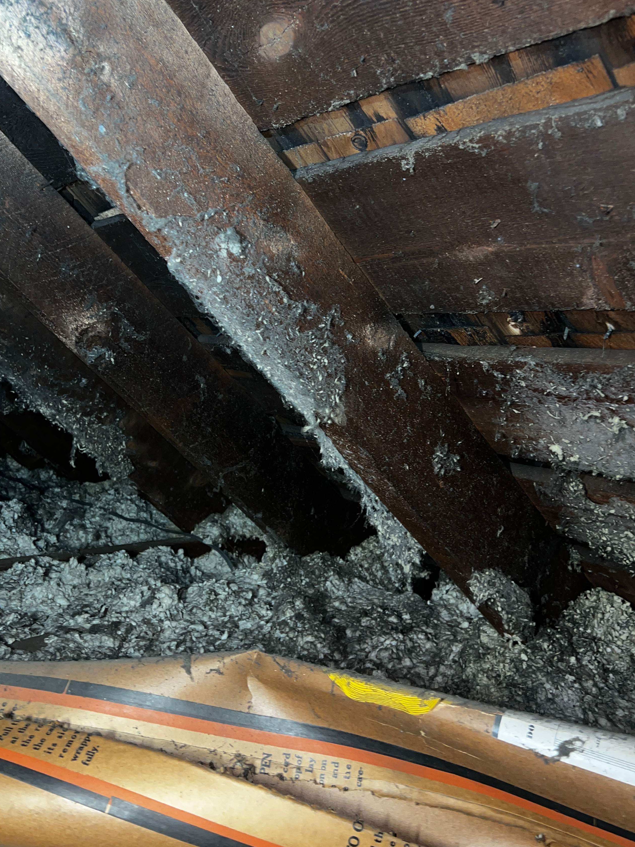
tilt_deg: +2.2
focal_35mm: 31
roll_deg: -1.9
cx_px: 324
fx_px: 758
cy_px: 346
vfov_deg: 58.0
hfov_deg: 45.4
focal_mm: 5.7
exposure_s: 1/17
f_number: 1.5
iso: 40
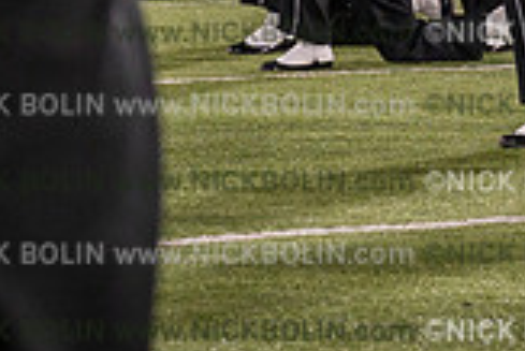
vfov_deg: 5.5
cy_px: -193
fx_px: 3634
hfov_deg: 8.2
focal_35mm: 249
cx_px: 670
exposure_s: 1/640
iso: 3200
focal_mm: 70
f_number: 4
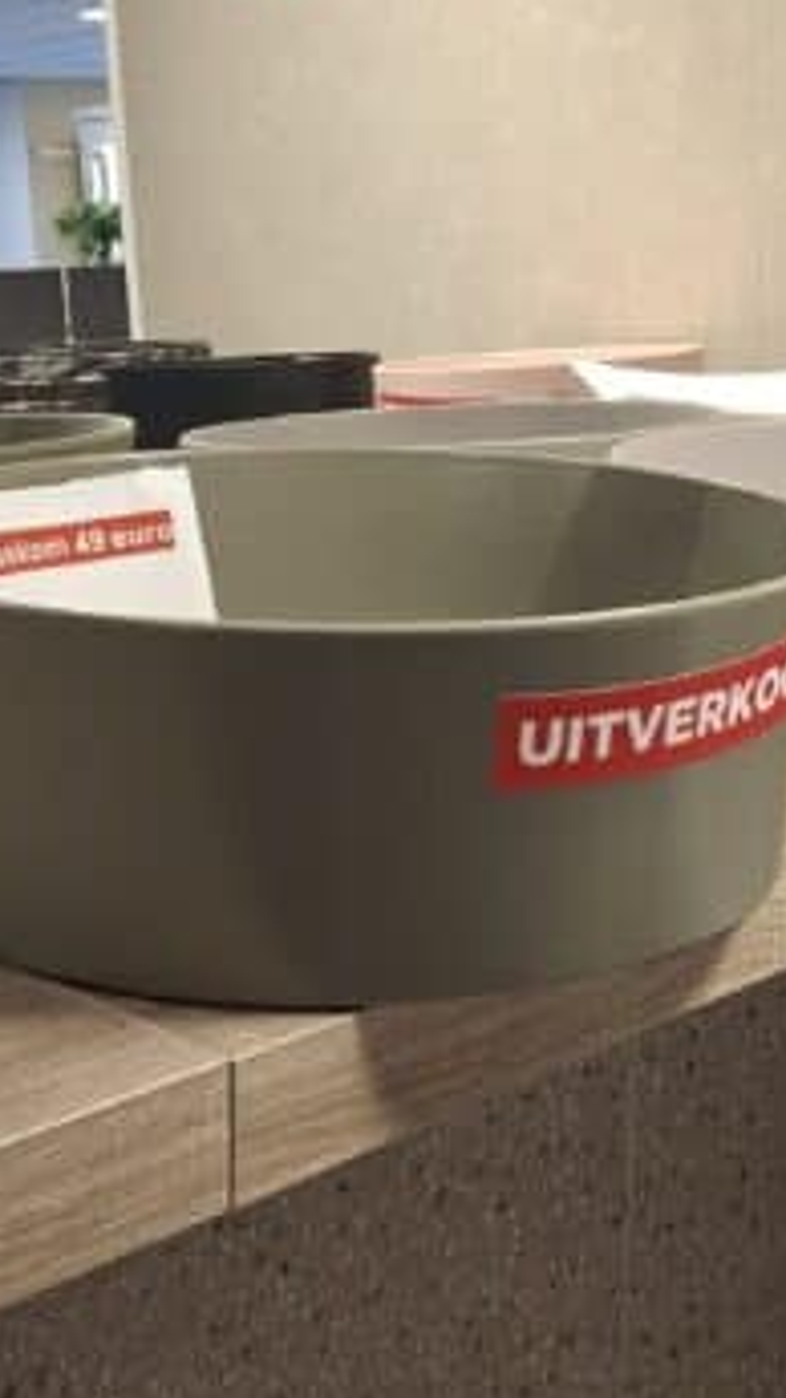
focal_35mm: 62
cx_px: 547
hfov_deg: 19.3
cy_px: 586
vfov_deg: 33.8
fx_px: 2298
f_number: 1.8
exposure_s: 1/50
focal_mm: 5.54
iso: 250
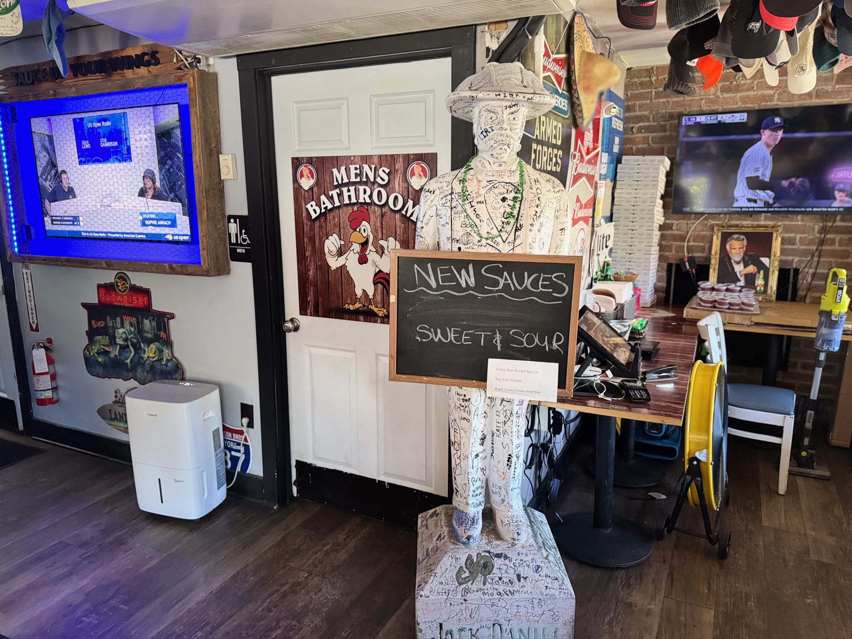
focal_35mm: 24
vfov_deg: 56.8
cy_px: 320
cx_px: 426
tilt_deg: -11.9
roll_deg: +0.1
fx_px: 591
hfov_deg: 71.6
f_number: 1.78
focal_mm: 6.76
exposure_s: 1/60
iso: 500
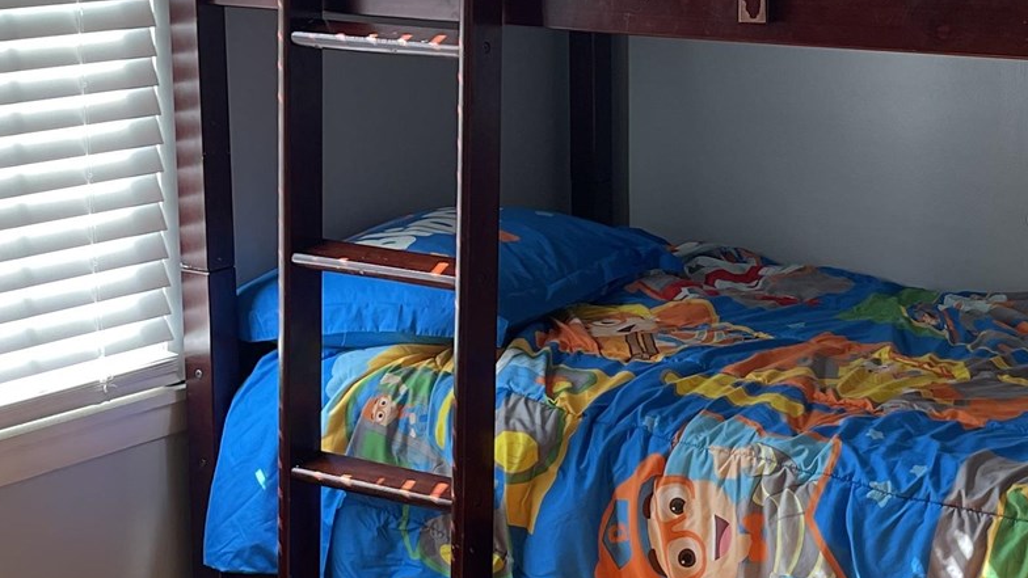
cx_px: 734
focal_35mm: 80
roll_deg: -0.5
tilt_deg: -10.5
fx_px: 2181
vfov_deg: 15.1
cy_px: 257
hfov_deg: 26.3
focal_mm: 5.1
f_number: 1.6
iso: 64
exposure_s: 1/120
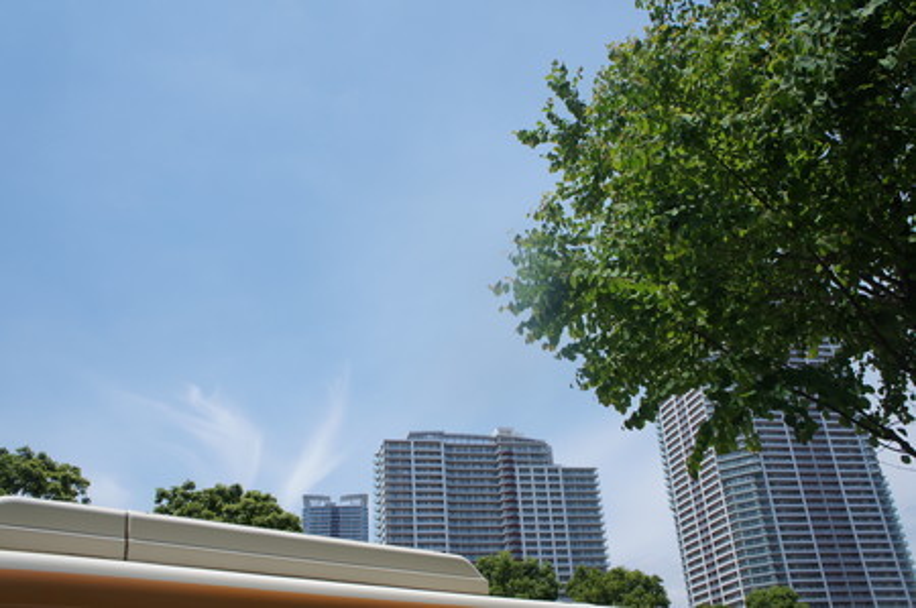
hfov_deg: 59.5
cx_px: 458
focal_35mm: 32
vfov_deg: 41.6
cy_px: 304
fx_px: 801
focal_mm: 21
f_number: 8
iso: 200
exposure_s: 1/640
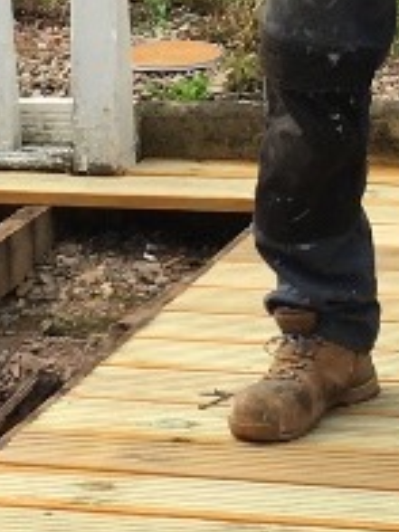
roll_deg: -0.1
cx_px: 228
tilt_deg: -8.4
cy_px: 14
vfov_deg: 11.0
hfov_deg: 8.3
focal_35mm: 178
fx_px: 2736
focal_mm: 4.15
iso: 25
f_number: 2.2
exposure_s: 1/927
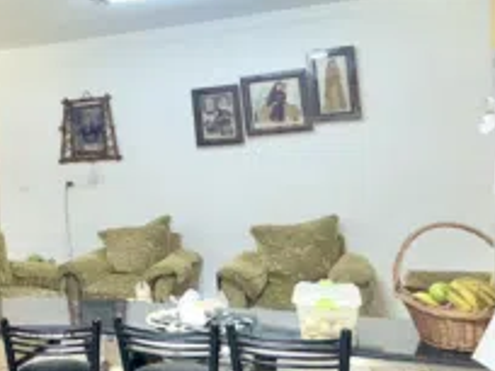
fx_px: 629
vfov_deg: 32.6
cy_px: 126
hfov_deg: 38.5
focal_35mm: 44
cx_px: 10
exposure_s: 1/108
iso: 80
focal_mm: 2.22
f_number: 2.2
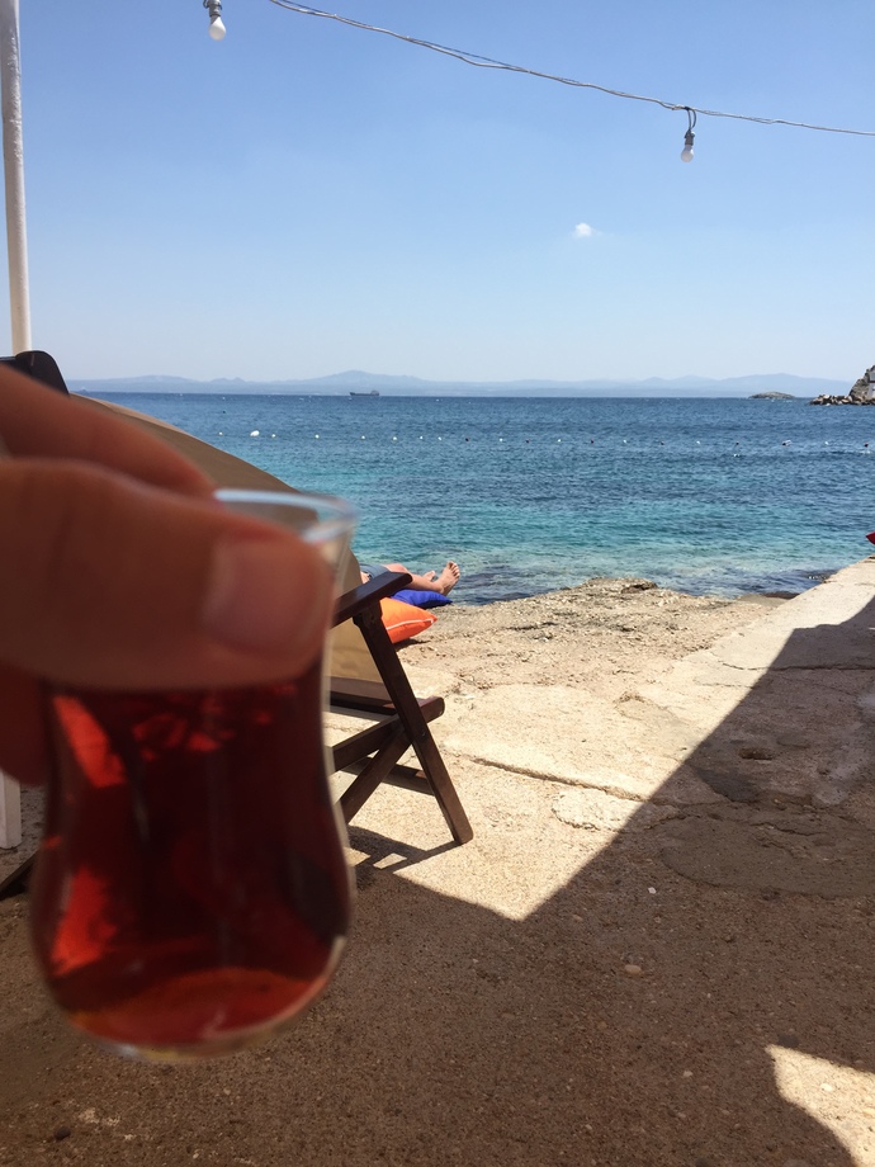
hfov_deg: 48.2
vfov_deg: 61.7
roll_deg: -0.1
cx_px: 438
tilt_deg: -10.2
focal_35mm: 29
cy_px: 584
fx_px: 977
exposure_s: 1/1464
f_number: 2.2
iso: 32
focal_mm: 4.15
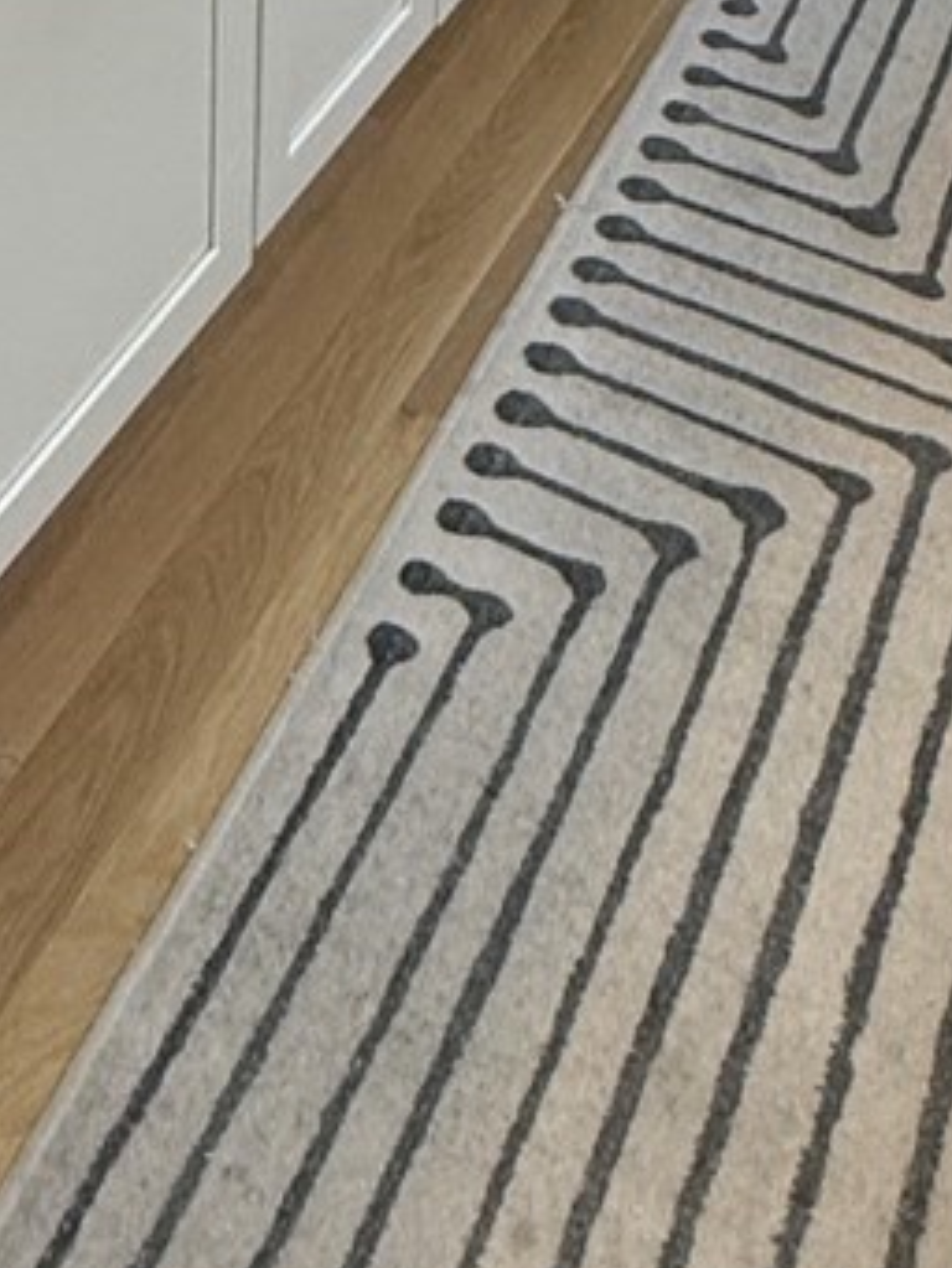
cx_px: -186
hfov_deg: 21.6
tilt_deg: -17.4
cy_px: -699
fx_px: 2309
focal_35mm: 63
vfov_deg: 23.6
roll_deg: +2.0
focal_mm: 2.22
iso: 200
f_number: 2.2
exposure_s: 1/120
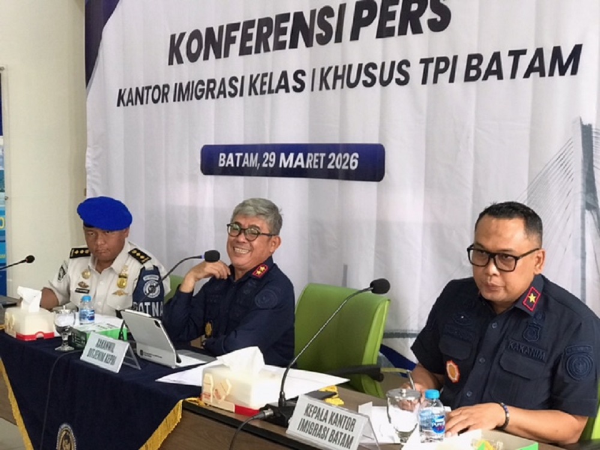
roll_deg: -0.5
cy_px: 225
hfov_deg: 33.8
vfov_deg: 25.7
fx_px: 988
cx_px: 300
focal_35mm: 57
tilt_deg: -4.0
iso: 200
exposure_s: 1/50
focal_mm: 6.6
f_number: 2.8
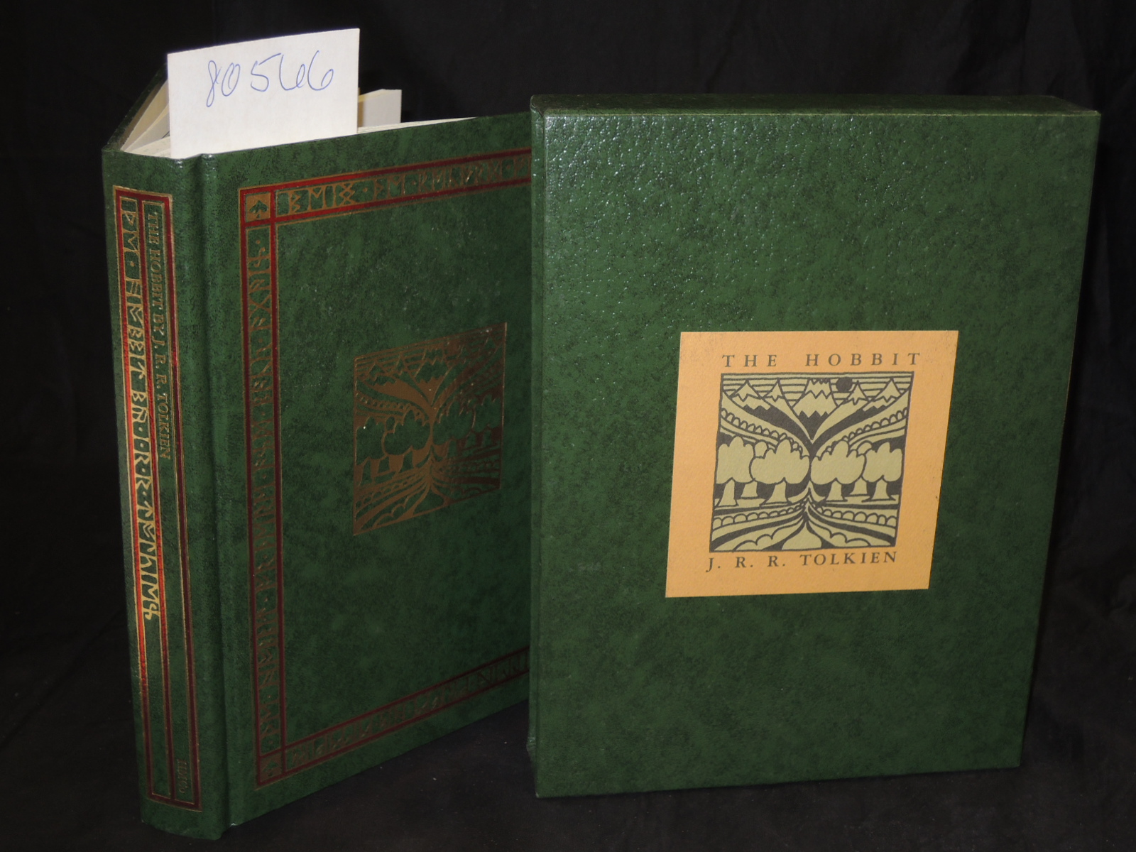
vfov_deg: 29.1
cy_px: 426
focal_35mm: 50
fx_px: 1641
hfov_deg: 38.2
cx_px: 568
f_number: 3.3
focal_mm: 9
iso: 200
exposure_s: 1/50
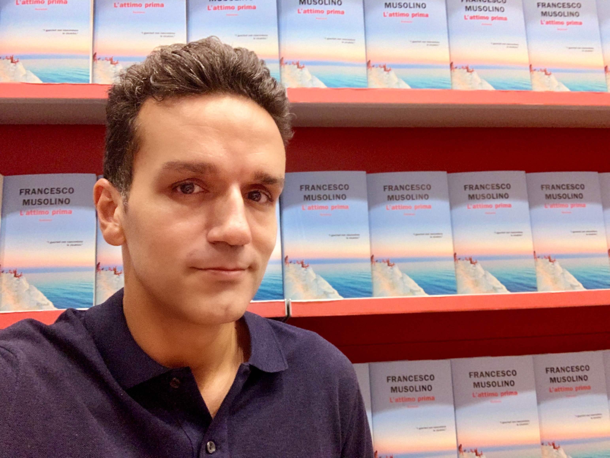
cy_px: 229
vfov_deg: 44.2
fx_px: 564
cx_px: 305
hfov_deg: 56.8
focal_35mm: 32
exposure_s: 1/25
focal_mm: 2.87
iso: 400
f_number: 2.2
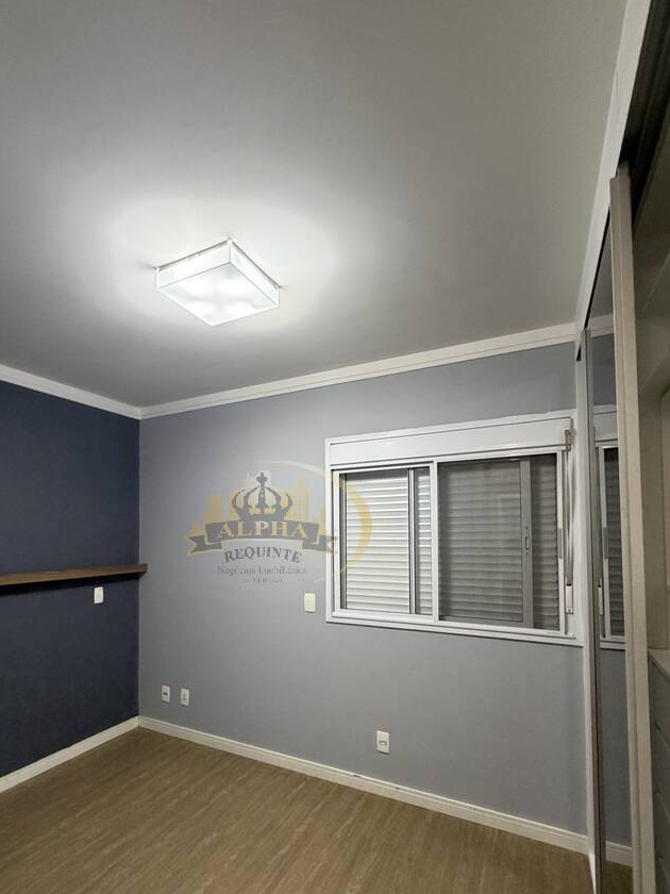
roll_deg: +0.0
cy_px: 526
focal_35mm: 18
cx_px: 277
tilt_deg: +1.9
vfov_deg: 86.9
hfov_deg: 71.0
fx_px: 465
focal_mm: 2.22
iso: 400
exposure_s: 1/60
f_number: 2.2
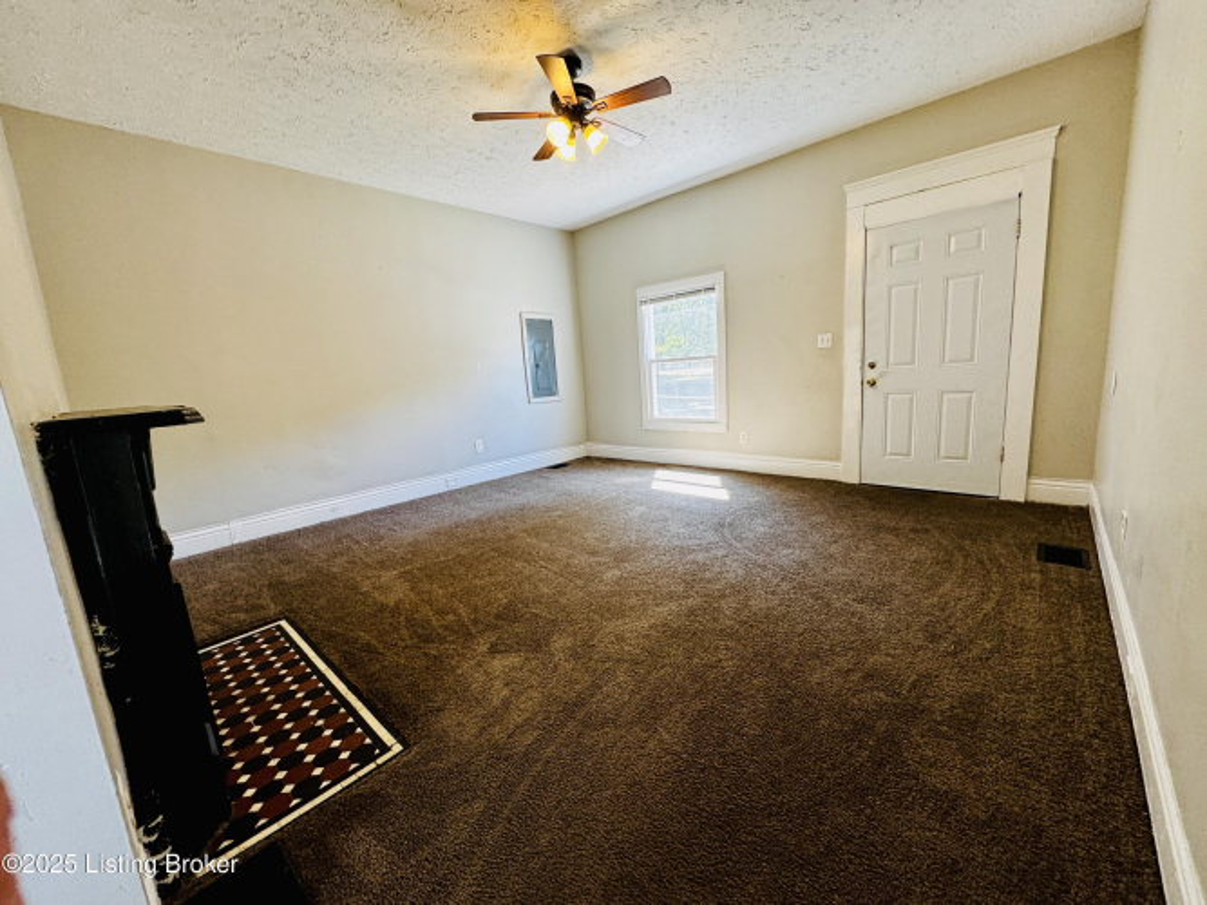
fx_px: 488
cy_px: 452
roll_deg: +4.1
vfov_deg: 85.7
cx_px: 604
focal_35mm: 14
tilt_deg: -10.4
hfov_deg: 102.1
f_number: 2.2
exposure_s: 1/120
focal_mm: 2.22
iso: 160
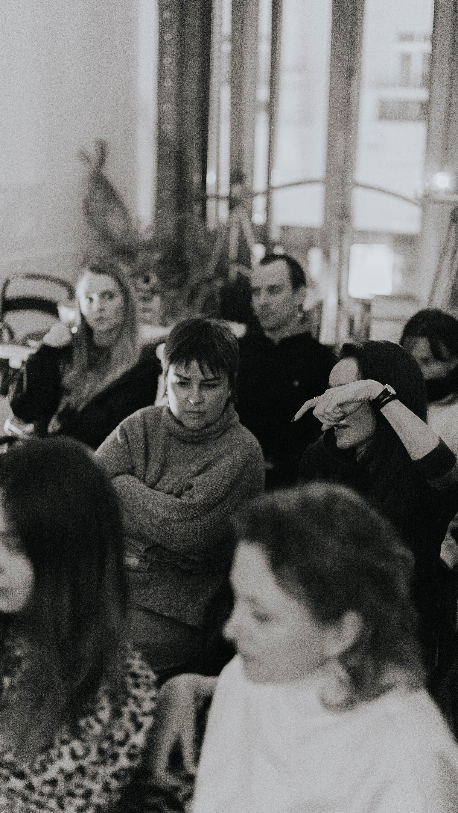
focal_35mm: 53
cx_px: 253
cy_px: 409
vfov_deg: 39.2
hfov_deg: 22.6
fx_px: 1144
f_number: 1.8
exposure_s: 1/100
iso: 5000
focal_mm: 50
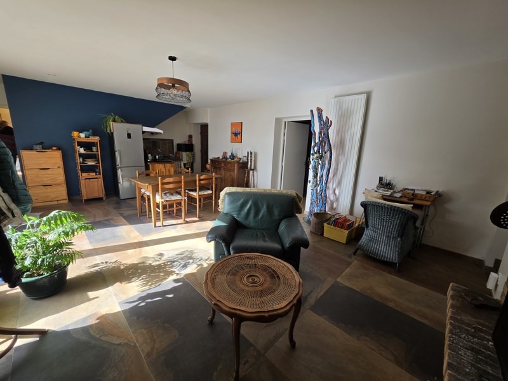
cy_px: 190
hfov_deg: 106.2
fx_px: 191
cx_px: 254
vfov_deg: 89.9
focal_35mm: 13
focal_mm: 2.2
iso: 25
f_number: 1.9
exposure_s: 1/110
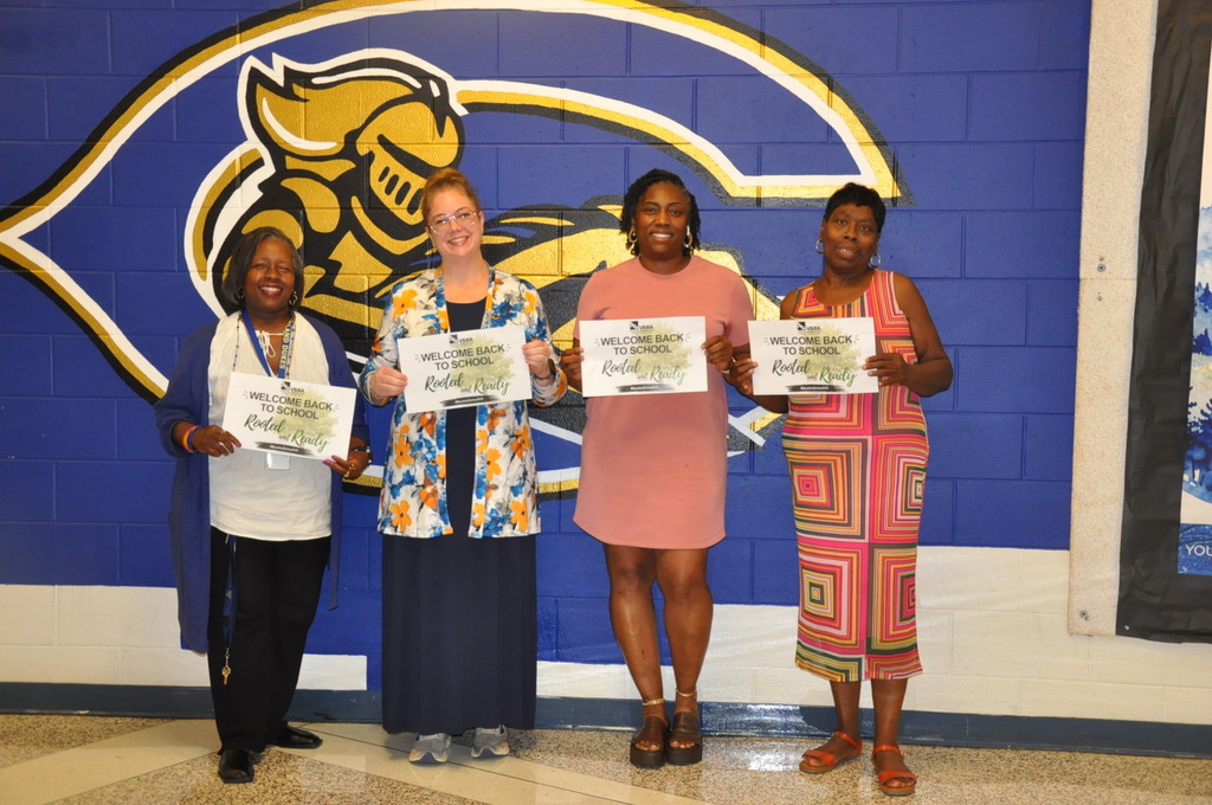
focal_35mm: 48
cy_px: 402
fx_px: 1614
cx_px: 606
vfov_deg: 28.0
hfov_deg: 41.2
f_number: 4.2
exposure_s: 1/60
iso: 800
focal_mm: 32
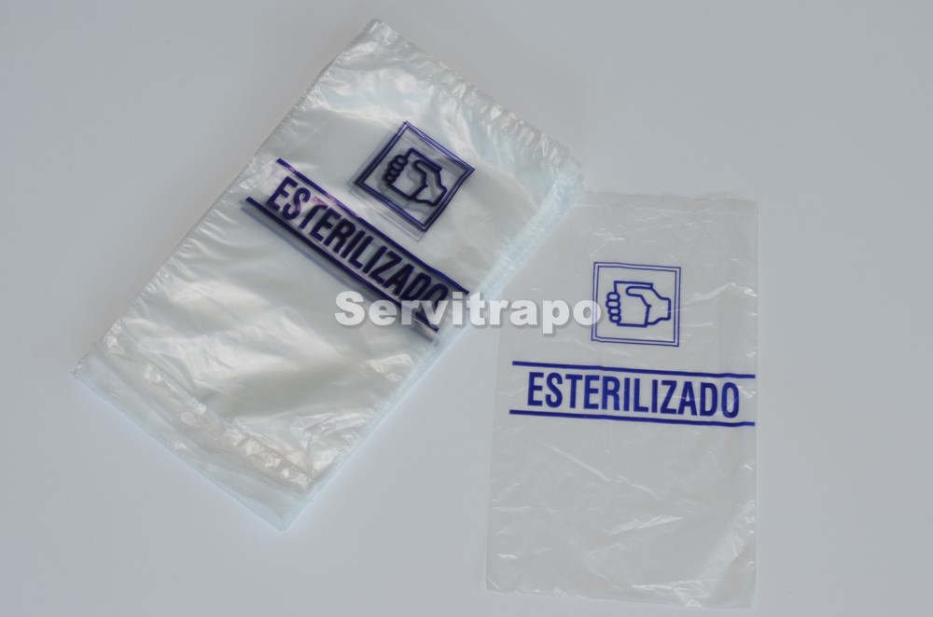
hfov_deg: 27.0
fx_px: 1939
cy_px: 308
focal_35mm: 75
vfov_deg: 18.1
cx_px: 466
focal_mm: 50
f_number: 25
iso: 200
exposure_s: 1/2
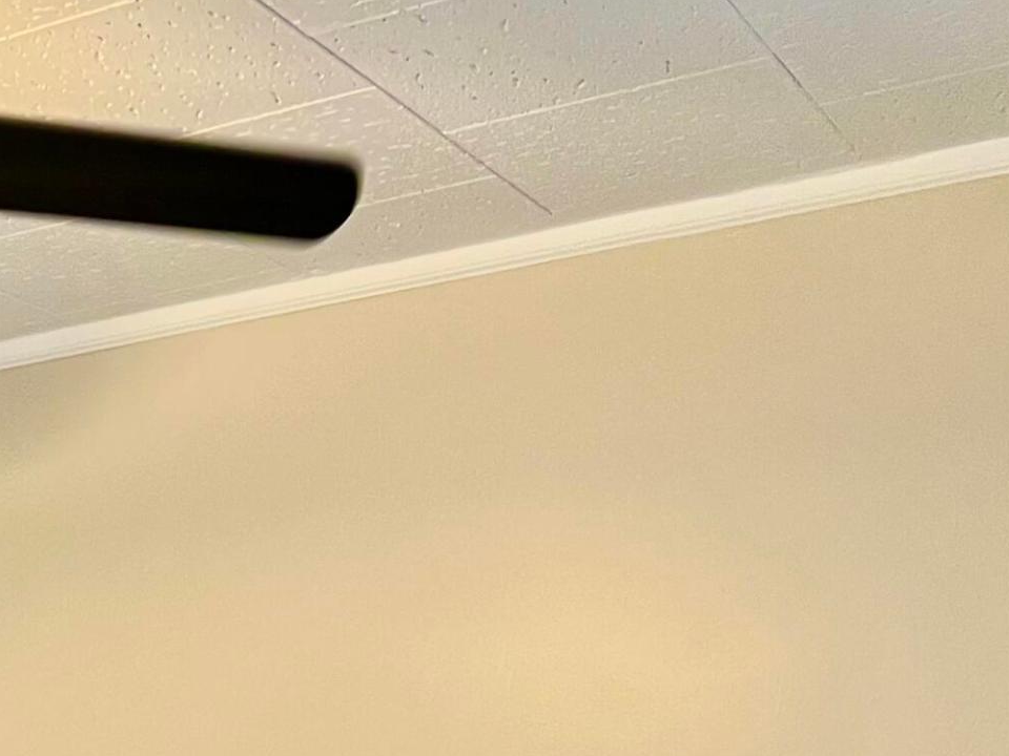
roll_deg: +0.7
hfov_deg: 23.2
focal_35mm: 78
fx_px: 2274
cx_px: -155
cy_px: 1128
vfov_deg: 17.1
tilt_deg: -4.9
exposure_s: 1/60
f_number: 1.5
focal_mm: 5.7
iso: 125
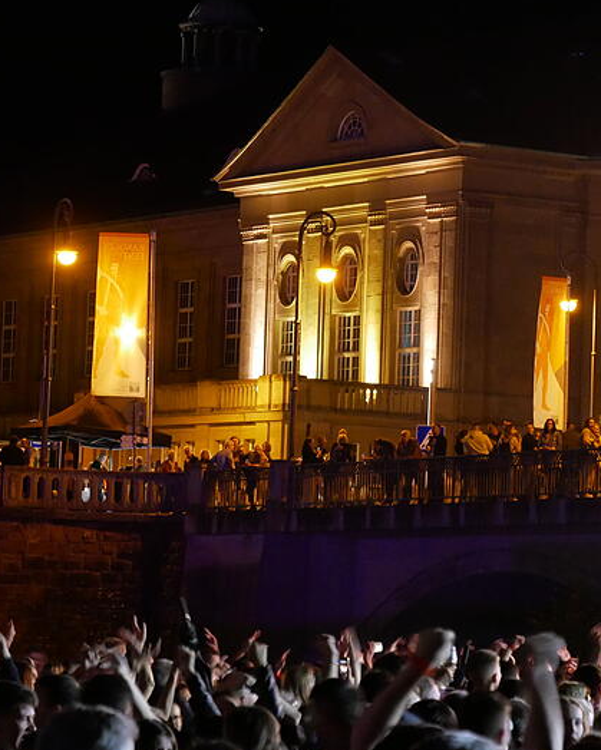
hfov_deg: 8.6
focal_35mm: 179
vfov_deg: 10.8
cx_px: 511
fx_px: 3976
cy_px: 353
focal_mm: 60
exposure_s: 1/13
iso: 3200
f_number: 4
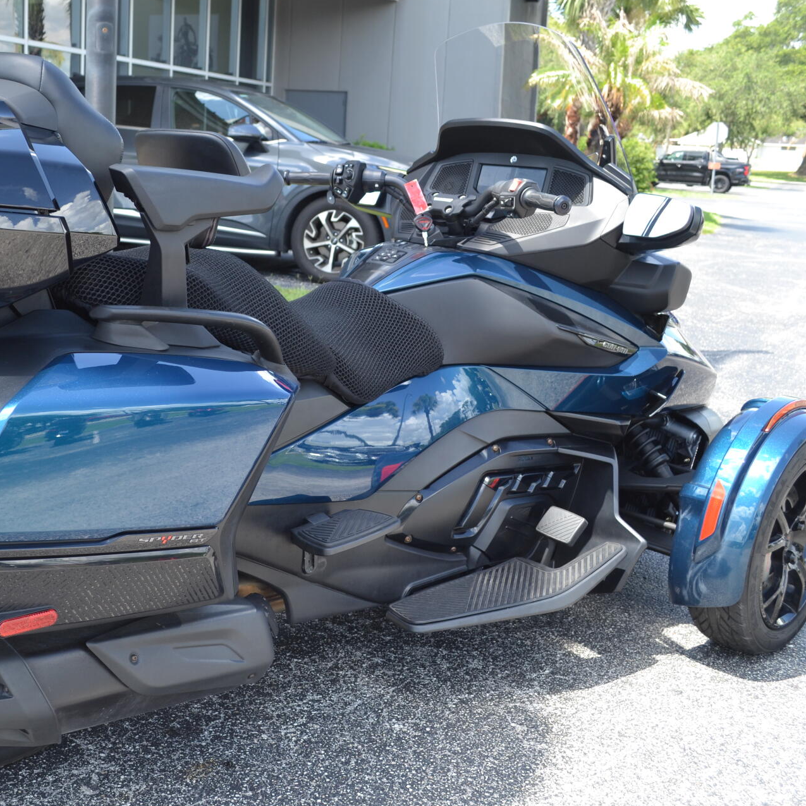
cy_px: 392
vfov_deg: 38.3
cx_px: 266
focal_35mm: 44
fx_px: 1159
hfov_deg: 37.9
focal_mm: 22
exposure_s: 1/125
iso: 140
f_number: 5.6
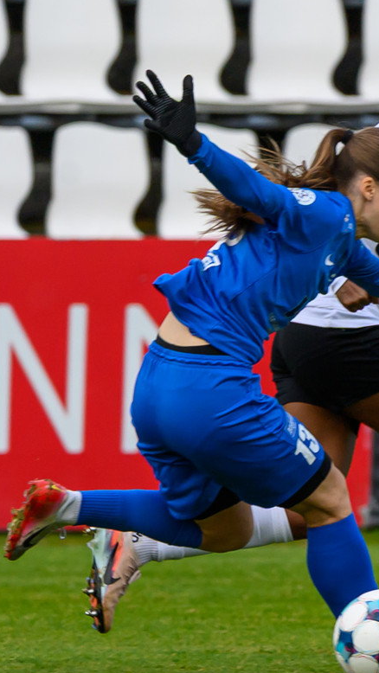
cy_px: 568
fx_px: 21050
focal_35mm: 1179
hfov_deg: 1.0
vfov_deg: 1.8
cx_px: 459
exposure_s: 1/1000
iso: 720
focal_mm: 350
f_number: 6.3
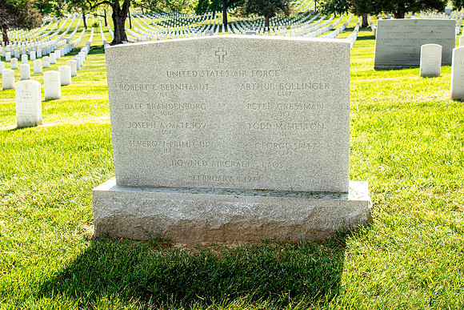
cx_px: 228
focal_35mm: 42
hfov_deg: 46.2
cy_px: 121
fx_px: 544
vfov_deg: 31.6
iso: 110
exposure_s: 1/125
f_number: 6.3
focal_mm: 27
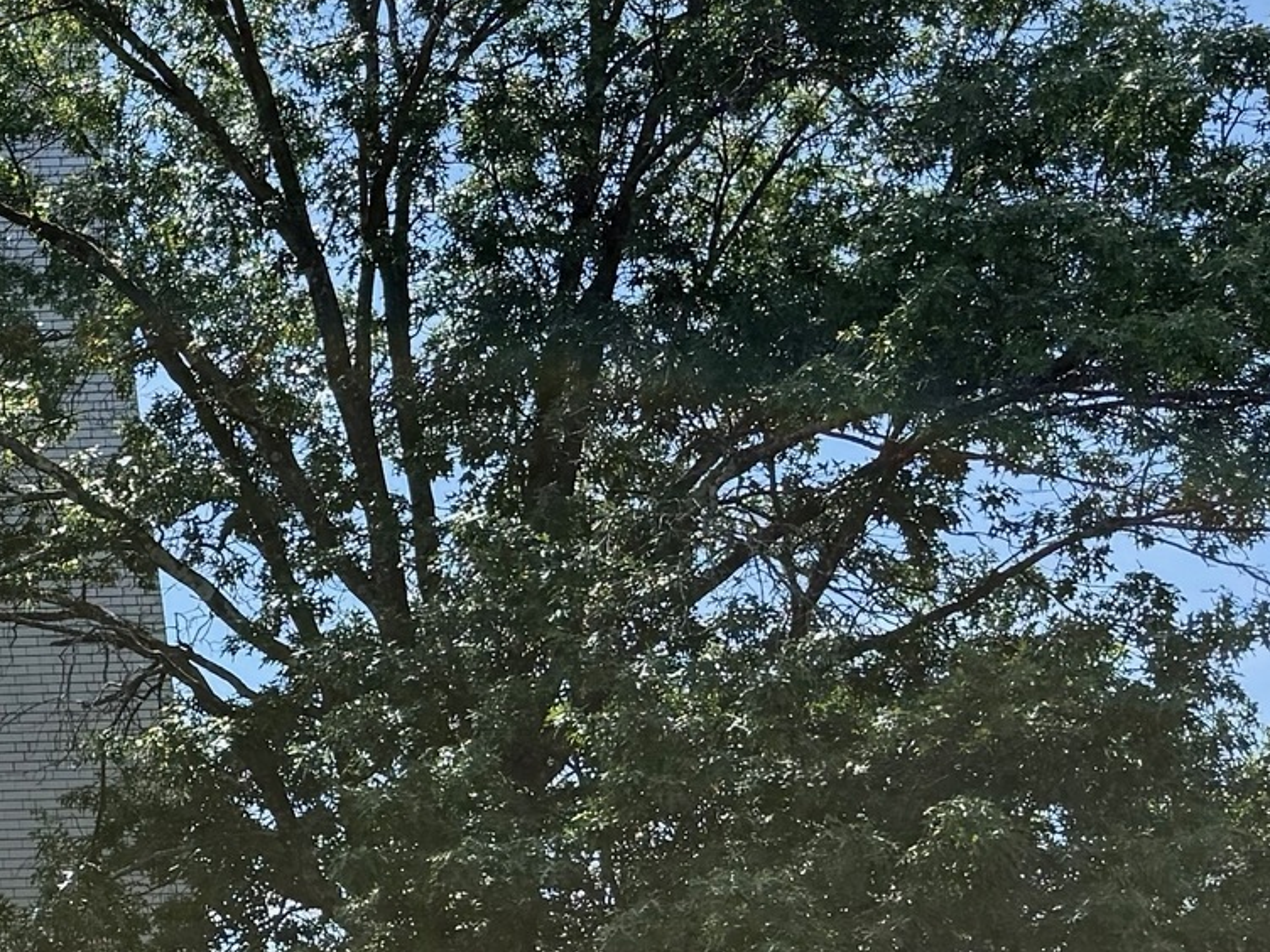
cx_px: -959
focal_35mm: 98
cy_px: 820
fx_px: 3595
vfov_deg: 15.0
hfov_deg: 16.9
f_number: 1.78
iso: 80
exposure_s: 1/2703
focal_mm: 6.76
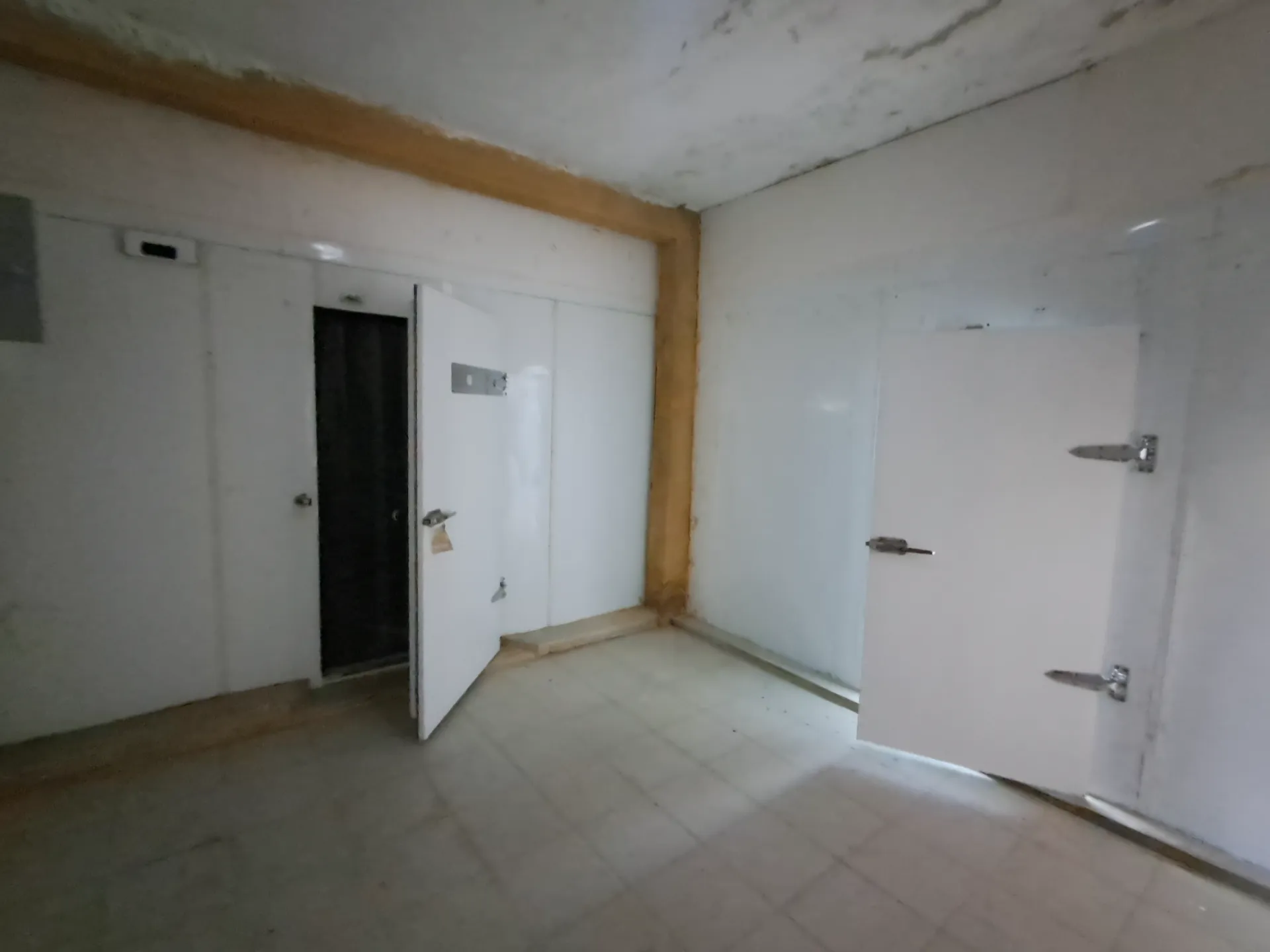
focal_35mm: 16
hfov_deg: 94.5
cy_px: 476
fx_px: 587
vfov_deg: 78.1
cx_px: 635
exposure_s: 1/8
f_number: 2.2
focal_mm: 1.64
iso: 1250
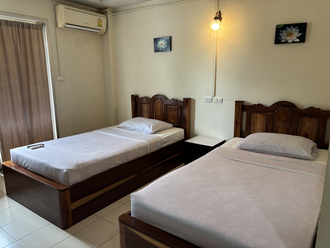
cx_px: 165
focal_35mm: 26
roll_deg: -0.1
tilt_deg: -12.5
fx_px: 248
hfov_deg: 67.3
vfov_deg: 53.1
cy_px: 124
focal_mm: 5.96
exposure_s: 1/50
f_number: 1.6
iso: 100
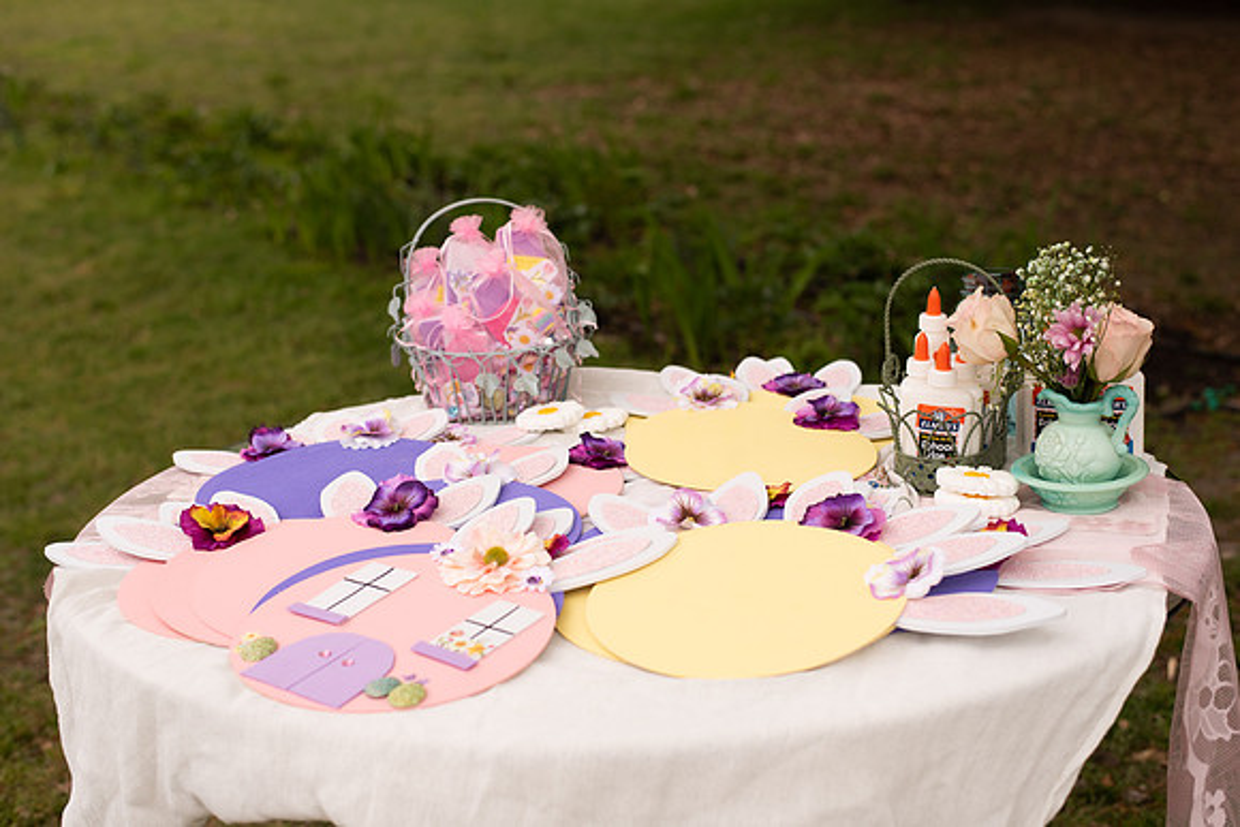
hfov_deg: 39.6
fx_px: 1723
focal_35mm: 50
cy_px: 414
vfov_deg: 27.0
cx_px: 620
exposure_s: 1/640
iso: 100
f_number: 3.5
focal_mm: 50
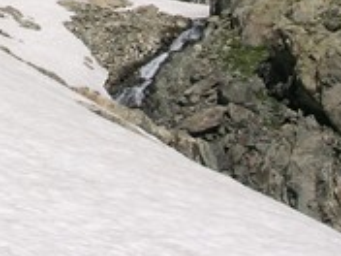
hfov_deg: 14.0
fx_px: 1350
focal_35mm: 137
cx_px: -58
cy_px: -156
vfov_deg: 10.4
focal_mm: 10.17
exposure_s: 1/500
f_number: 8
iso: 64
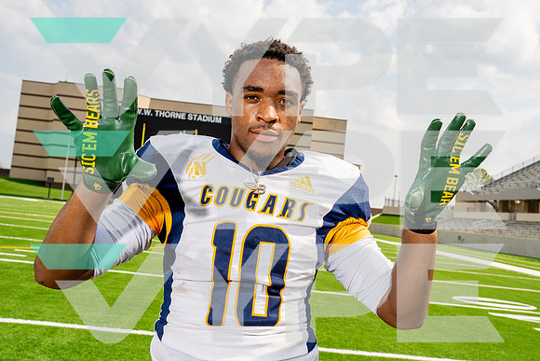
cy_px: 180
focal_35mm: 34
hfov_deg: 55.3
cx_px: 270
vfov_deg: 38.5
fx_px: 515
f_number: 8
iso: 100
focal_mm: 33
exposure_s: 1/250
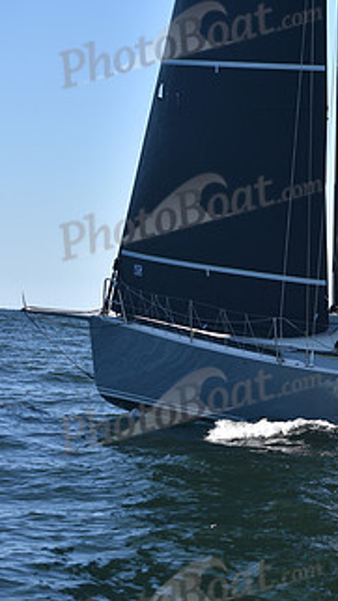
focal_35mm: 132
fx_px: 2104
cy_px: 283
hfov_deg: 9.1
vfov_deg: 16.3
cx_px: 420
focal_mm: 70
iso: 200
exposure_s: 1/800
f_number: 4.5
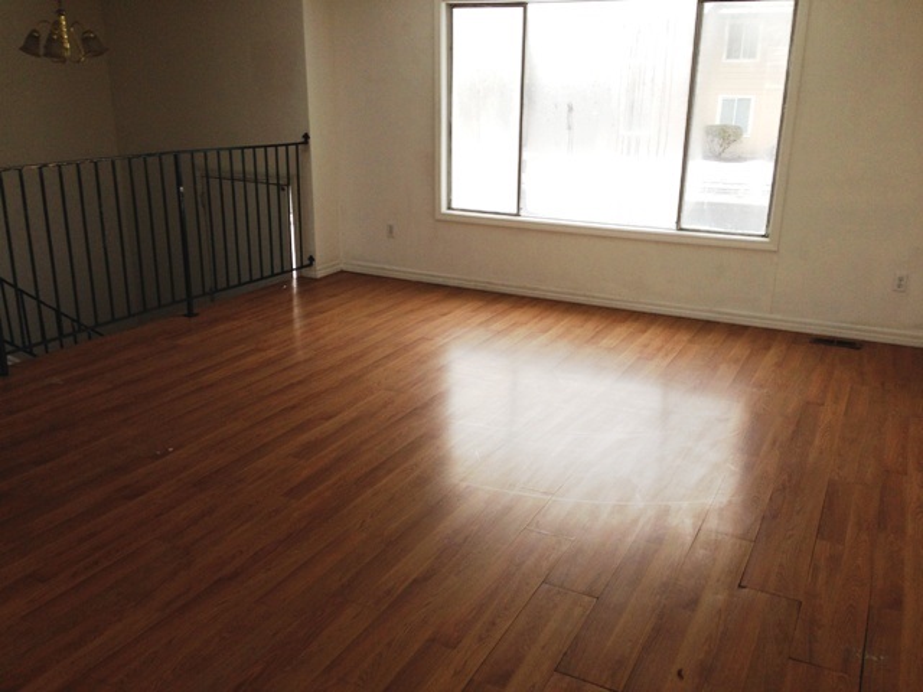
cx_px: 462
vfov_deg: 42.9
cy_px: 346
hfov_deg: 55.4
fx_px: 880
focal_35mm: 33
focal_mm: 4.12
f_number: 2.4
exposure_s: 1/31
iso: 50
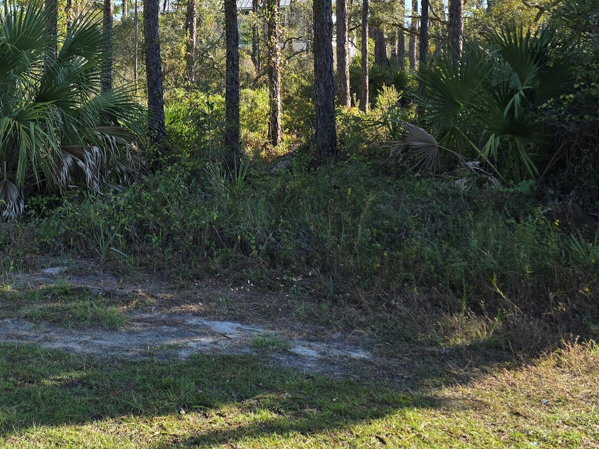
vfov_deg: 27.5
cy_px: 43
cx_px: 75
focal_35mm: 51
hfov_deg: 35.6
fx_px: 883
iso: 12
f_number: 1.7
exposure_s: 1/320
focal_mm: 6.3
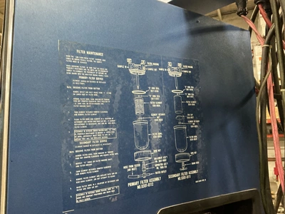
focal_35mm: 28
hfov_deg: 63.4
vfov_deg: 49.7
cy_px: 107
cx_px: 142
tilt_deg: +7.3
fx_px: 231
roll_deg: +2.0
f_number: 1.8
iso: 400
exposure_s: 1/30
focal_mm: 3
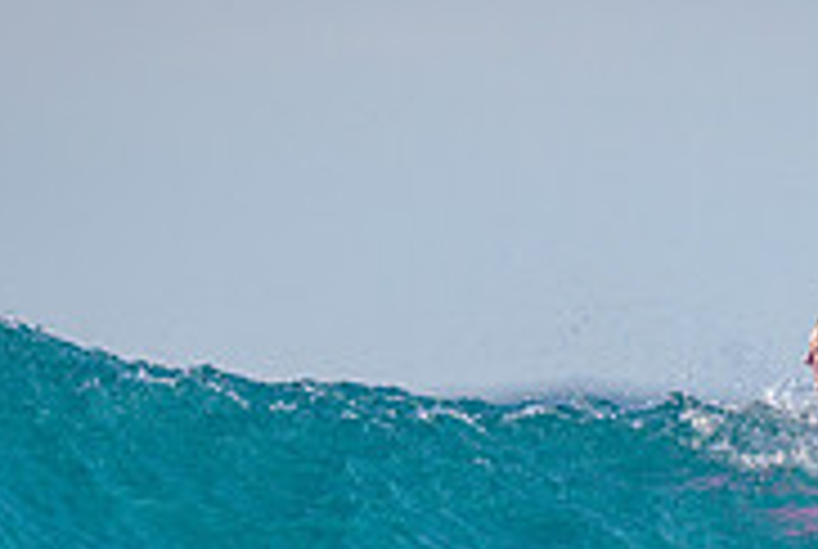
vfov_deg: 0.7
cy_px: 576
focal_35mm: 1950
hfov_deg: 1.1
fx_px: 44380
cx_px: 380
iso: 110
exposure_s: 1/2000
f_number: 5.6
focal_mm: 500
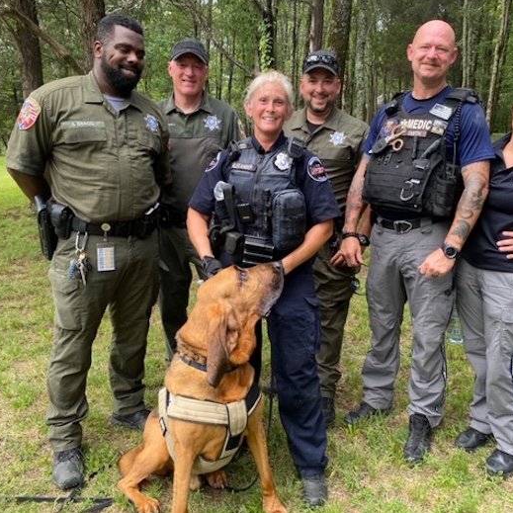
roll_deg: -3.4
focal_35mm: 31
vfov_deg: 52.5
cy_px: 256
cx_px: 286
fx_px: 520
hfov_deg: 52.4
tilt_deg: -11.7
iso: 64
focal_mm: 4.25
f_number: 1.8
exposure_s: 1/121
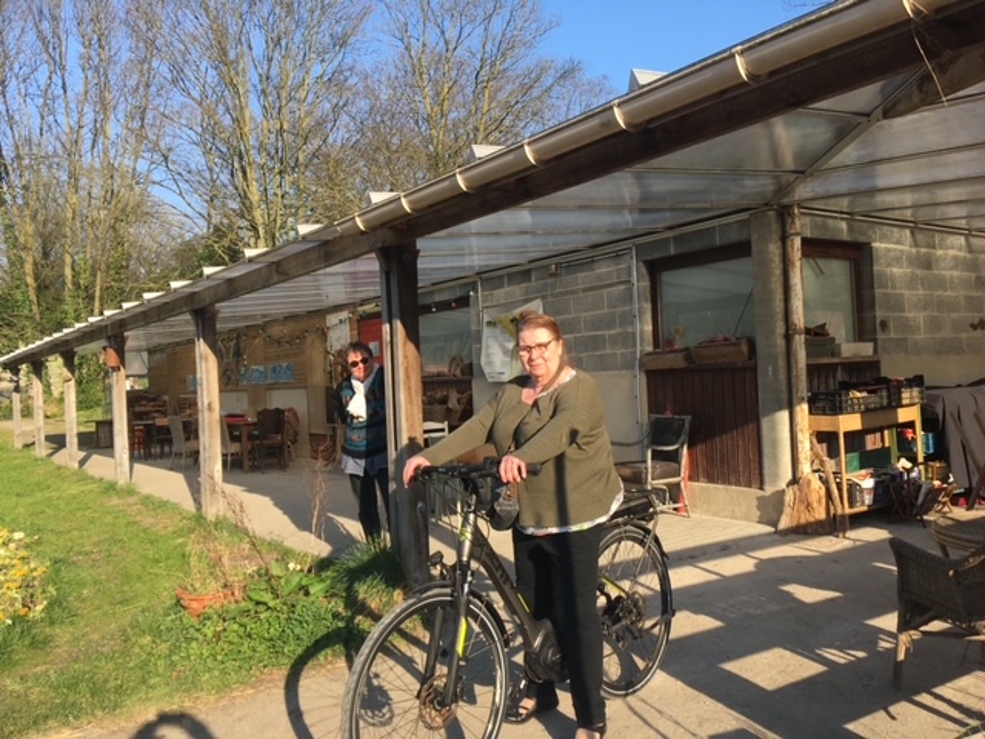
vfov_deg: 48.2
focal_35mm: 29
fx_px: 825
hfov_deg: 61.7
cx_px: 492
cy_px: 370
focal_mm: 4.15
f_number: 2.2
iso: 25
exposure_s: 1/601
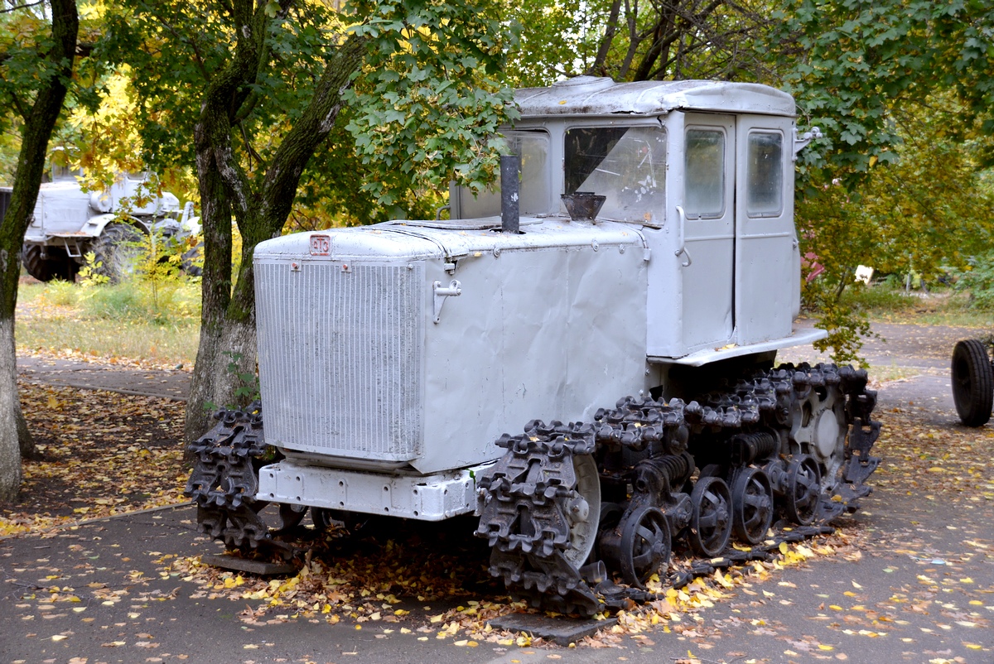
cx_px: 497
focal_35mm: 57
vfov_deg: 23.8
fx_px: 1575
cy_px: 332
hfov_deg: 35.0
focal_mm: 38
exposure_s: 1/125
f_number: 5.6
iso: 400
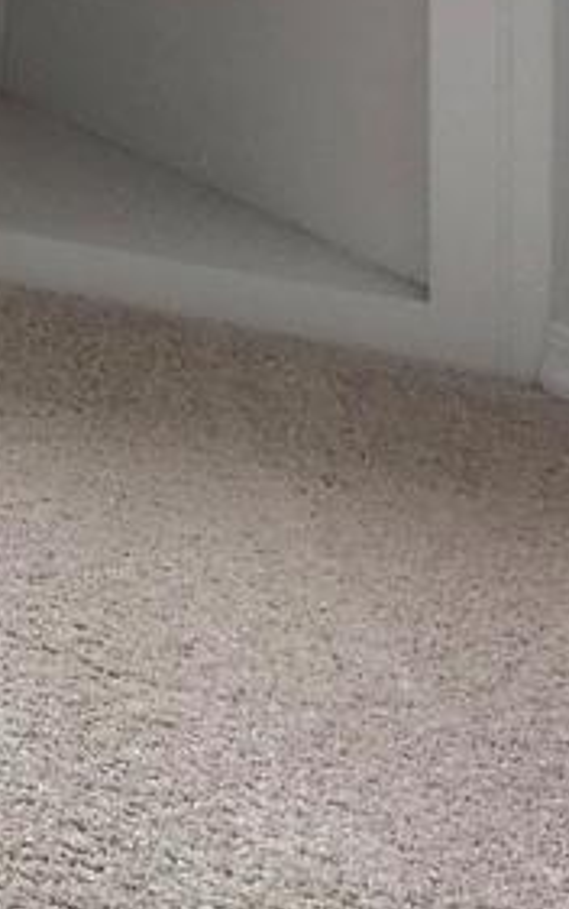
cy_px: -814
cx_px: -1532
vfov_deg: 14.0
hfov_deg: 7.7
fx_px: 3221
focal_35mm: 130
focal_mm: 6.4
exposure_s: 1/120
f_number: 1.8
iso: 400
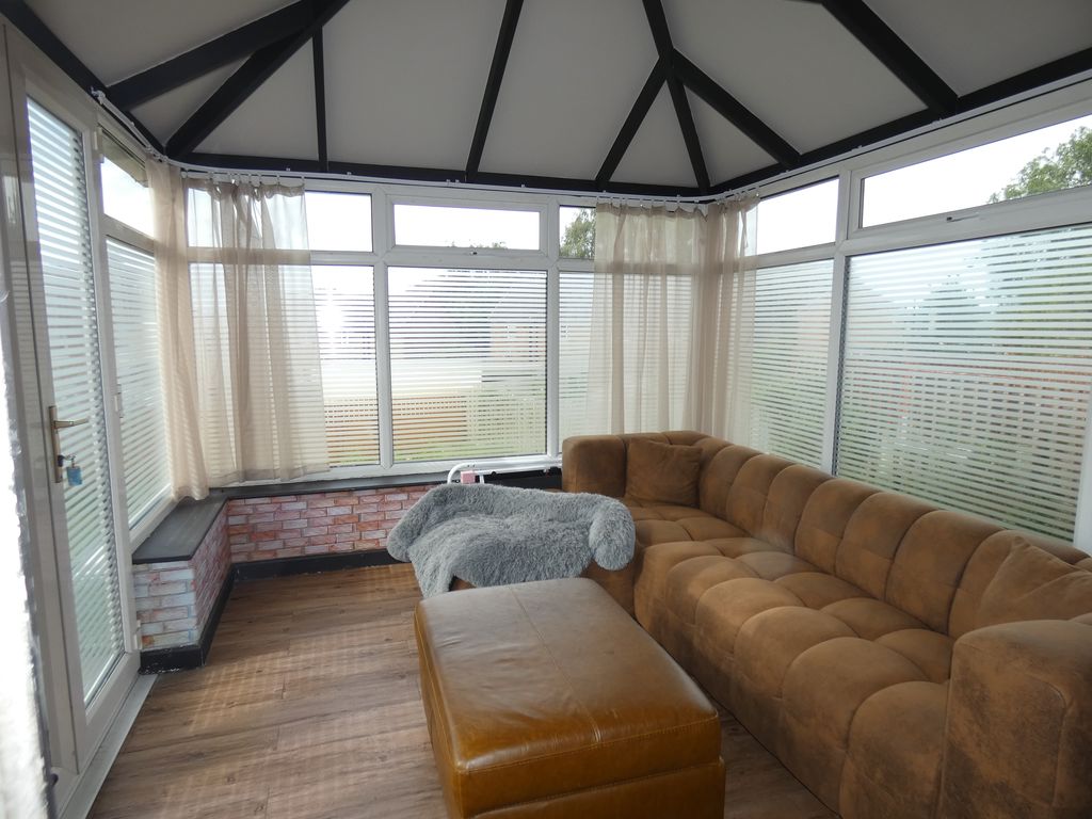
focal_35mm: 20
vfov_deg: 66.0
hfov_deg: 81.7
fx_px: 631
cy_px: 410
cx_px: 546
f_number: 2.8
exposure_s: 1/320
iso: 80
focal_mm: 3.6
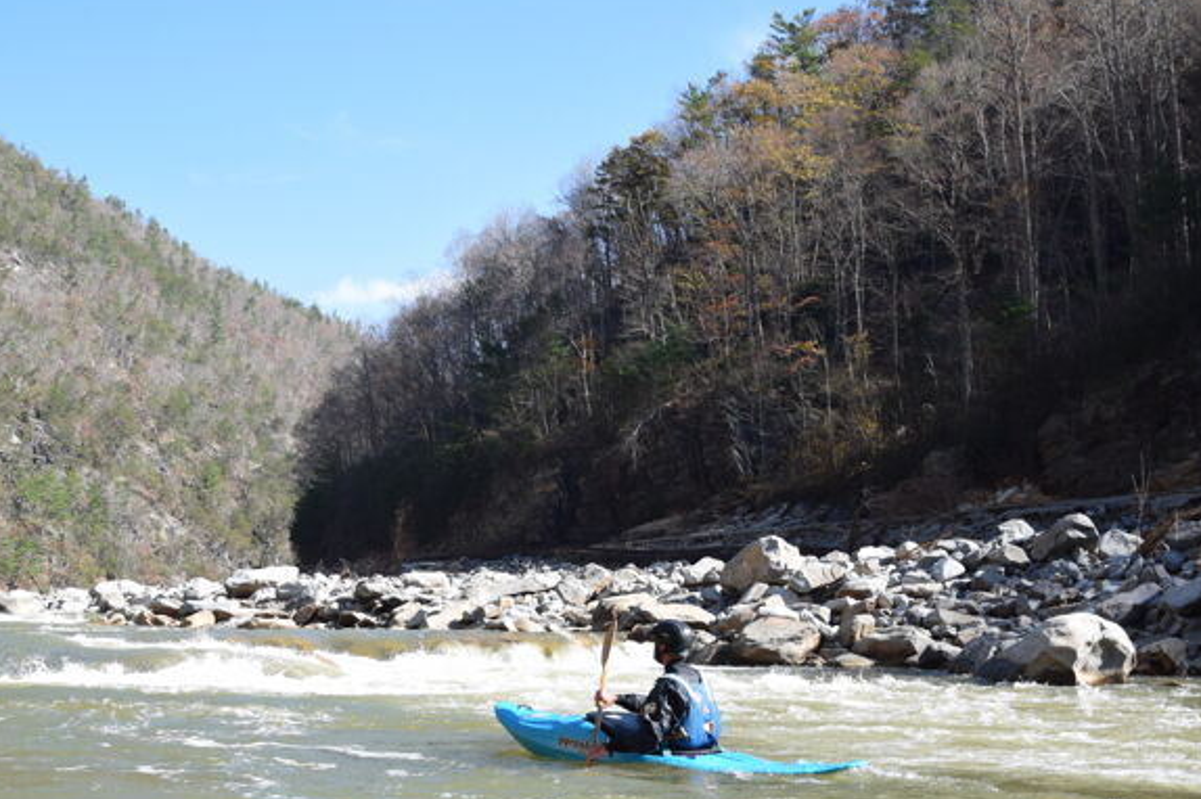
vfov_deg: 29.2
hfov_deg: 42.3
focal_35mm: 46
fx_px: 1534
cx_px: 418
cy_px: 396
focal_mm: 22
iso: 400
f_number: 5
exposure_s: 1/1250
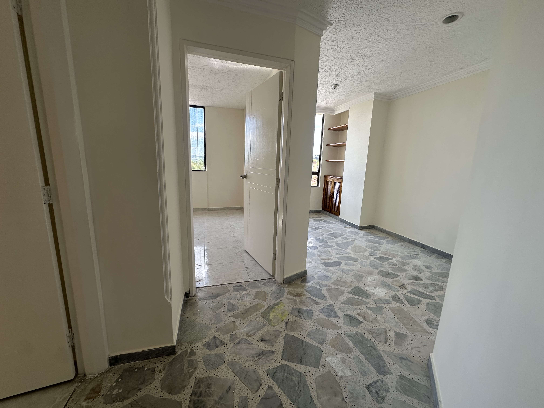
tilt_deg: -10.4
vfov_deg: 85.7
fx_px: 220
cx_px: 272
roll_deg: -3.3
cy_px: 204
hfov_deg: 102.1
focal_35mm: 14
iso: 50
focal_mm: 2.22
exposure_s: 1/110
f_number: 2.2
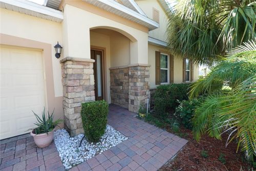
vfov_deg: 72.0
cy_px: 86
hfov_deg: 95.0
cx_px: 128
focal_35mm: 16
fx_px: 117
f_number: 16
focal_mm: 11
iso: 320
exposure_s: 1/30
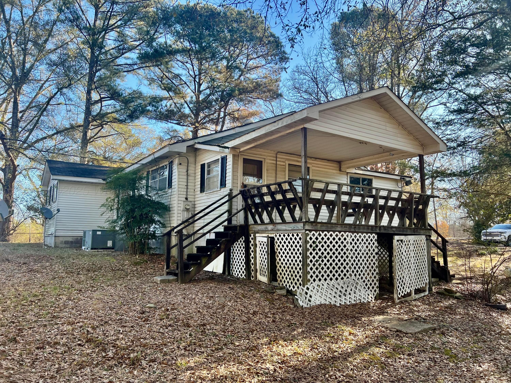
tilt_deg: +7.7
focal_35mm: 26
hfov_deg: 67.3
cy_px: 192
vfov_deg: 53.1
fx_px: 384
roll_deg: +0.7
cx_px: 256
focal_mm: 5.7
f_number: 1.5
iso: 50
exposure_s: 1/513
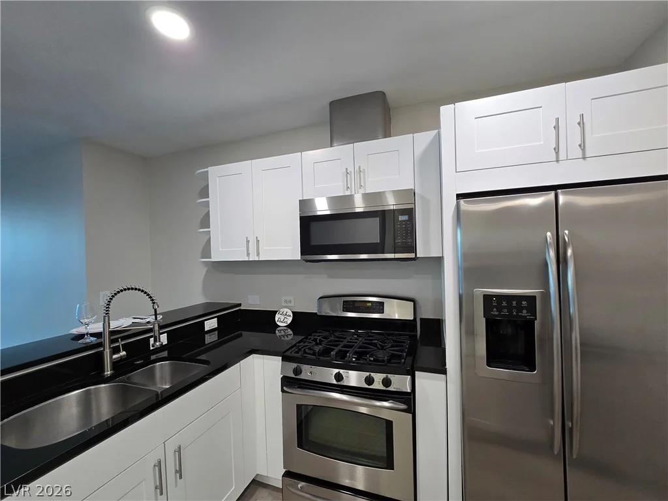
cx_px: 334
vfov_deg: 89.9
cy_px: 250
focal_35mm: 13
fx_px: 251
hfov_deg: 106.2
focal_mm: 2.2
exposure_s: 1/60
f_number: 2.2
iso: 160
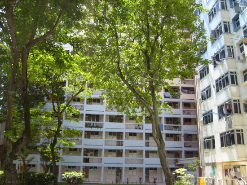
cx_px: 124
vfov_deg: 40.7
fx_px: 250
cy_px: 92
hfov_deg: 52.6
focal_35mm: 35
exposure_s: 1/90
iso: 80
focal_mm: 5.8
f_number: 7.1
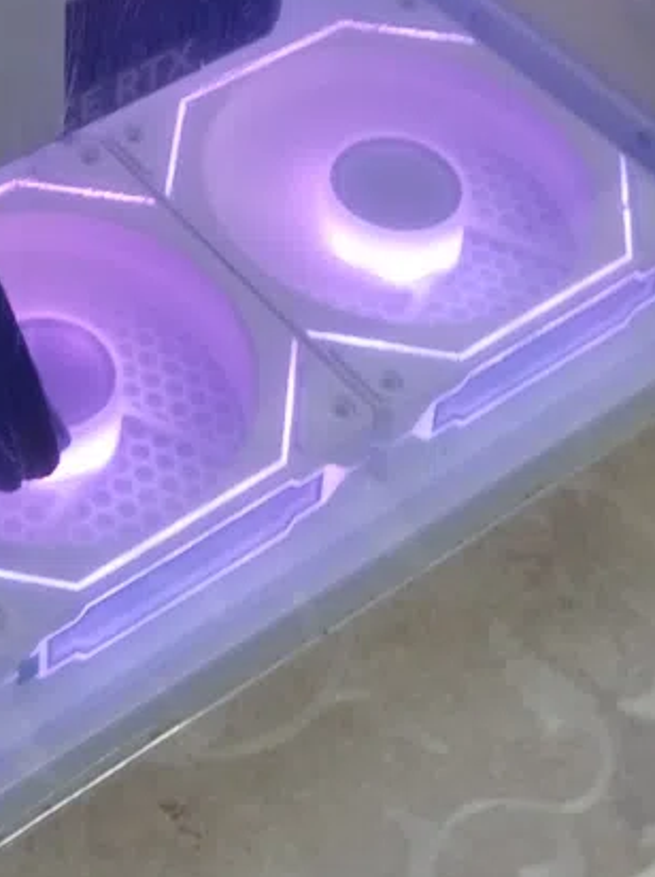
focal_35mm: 83
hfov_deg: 17.3
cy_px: -312
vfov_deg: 21.1
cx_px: -30
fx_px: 2098
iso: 104
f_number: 1.8
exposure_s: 1/33.3
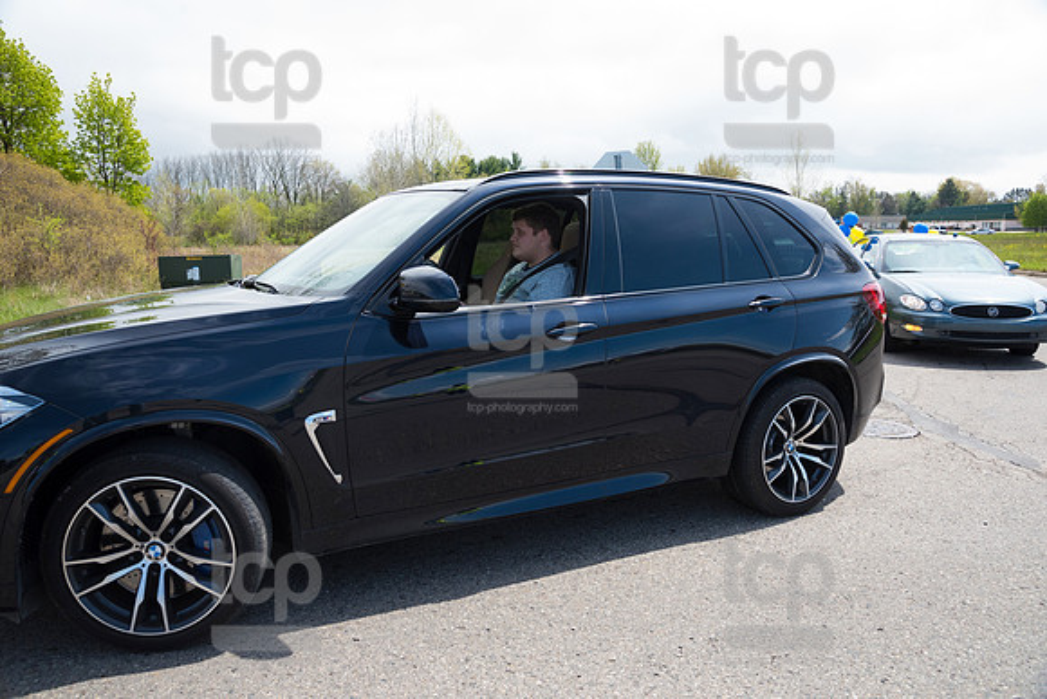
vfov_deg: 48.0
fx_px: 785
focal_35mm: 27
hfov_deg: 67.4
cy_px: 350
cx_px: 524
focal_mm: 27
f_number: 7.1
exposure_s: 1/800
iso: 1000
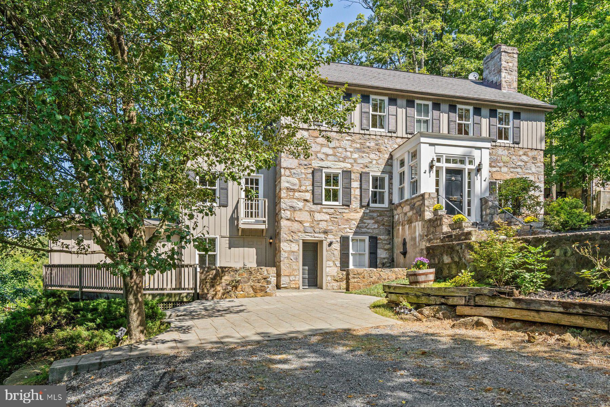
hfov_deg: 71.3
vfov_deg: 51.1
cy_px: 204
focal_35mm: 25
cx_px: 305
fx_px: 425
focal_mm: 25.1
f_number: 8
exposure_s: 1/1250
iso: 800
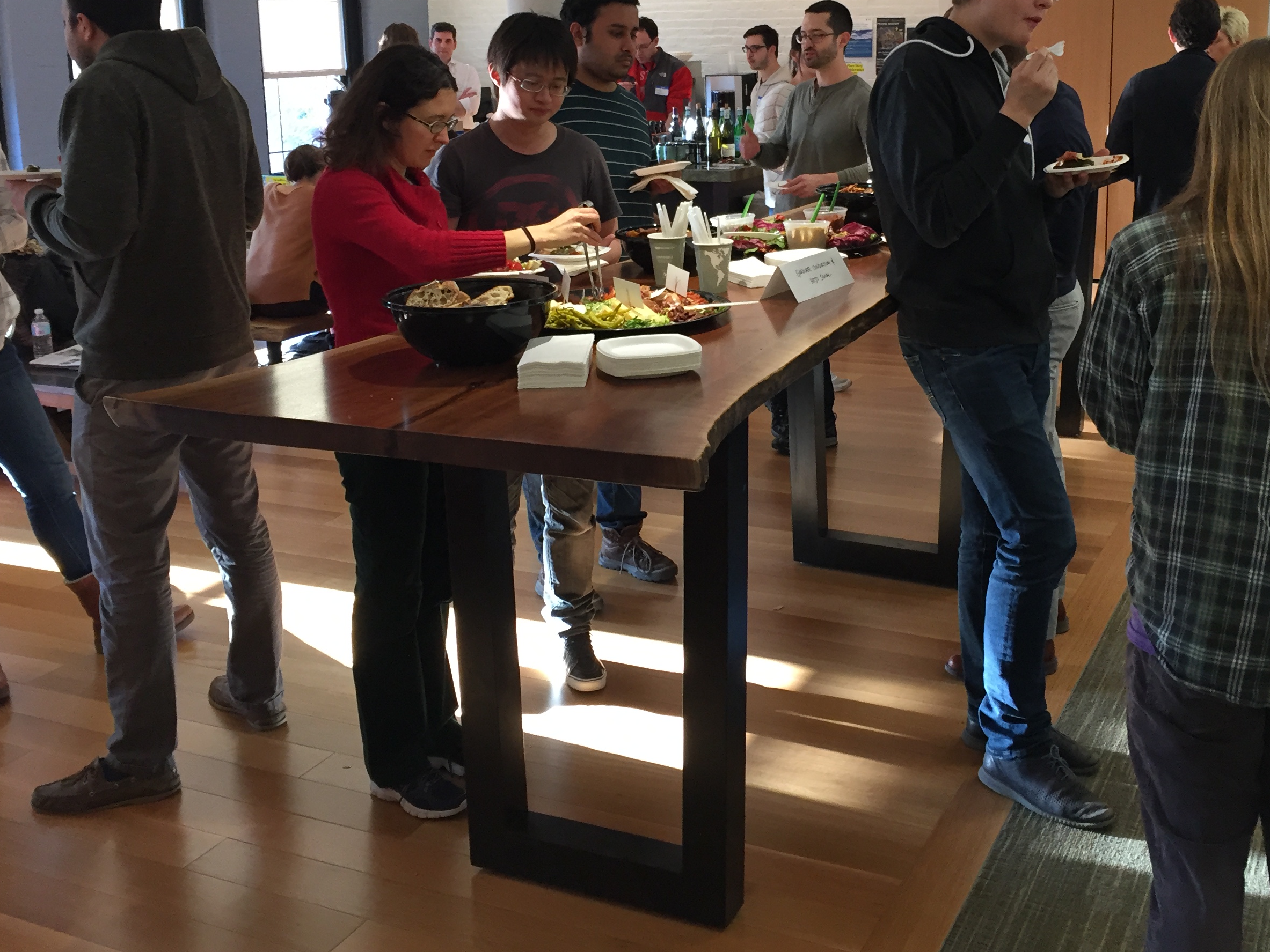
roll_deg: +0.4
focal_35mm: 40
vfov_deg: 35.6
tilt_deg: -11.0
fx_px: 1468
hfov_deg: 46.6
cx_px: 739
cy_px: 305
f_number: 2.2
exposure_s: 1/30
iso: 50
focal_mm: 4.15
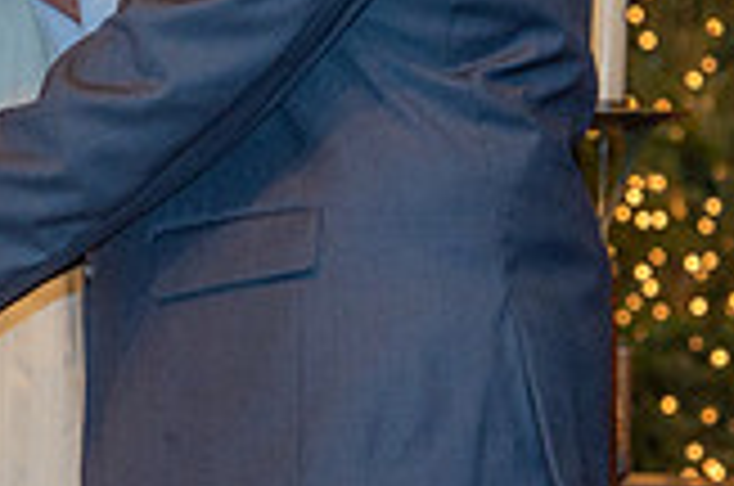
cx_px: -117
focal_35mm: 445
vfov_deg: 3.1
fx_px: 9055
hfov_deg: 4.6
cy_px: 32
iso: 1600
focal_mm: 125
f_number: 7.1
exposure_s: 1/100
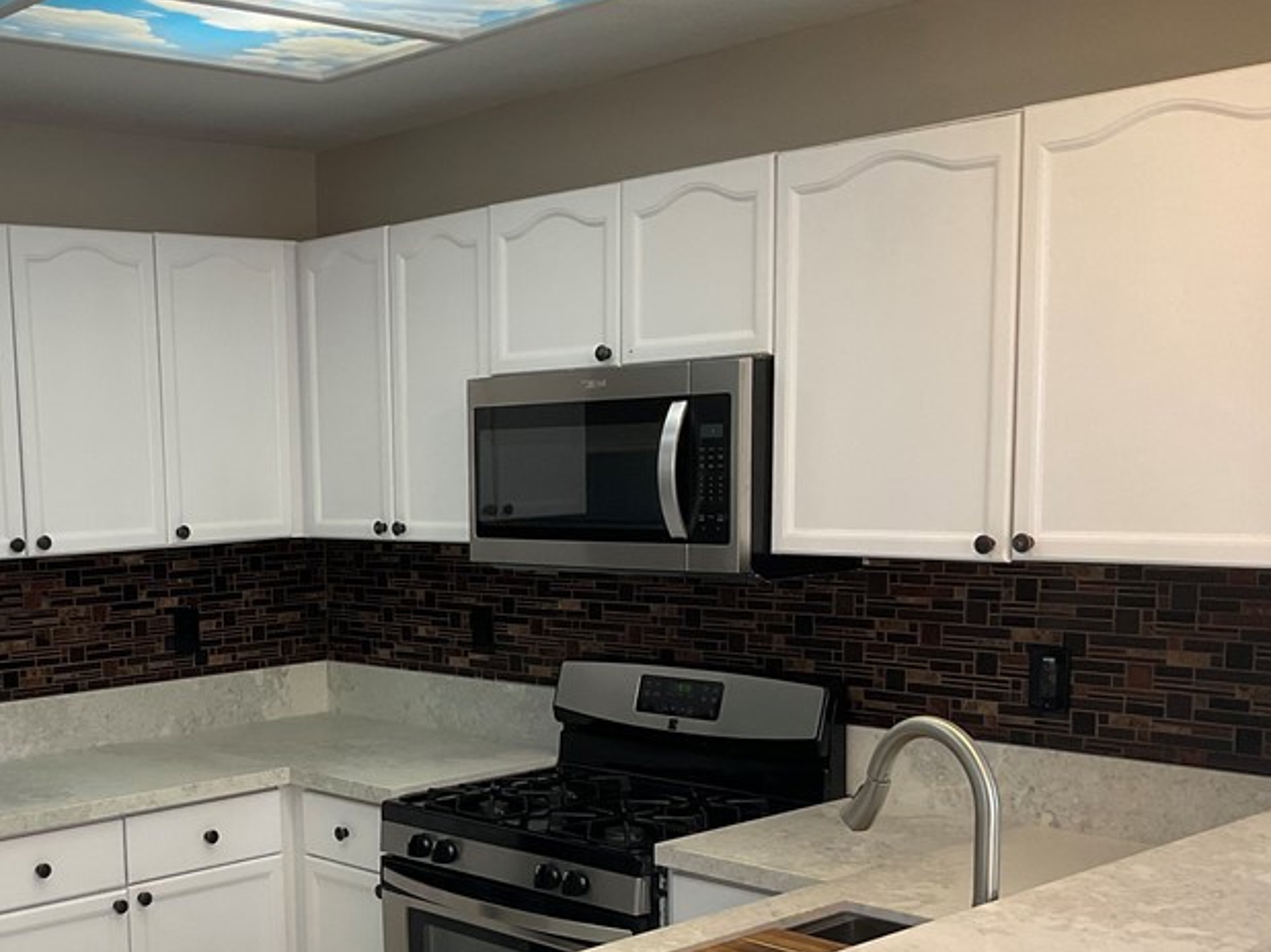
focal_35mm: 48
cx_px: 296
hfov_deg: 38.5
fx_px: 1762
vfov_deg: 29.8
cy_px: 708
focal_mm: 3
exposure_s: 1/60
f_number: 1.8
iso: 64
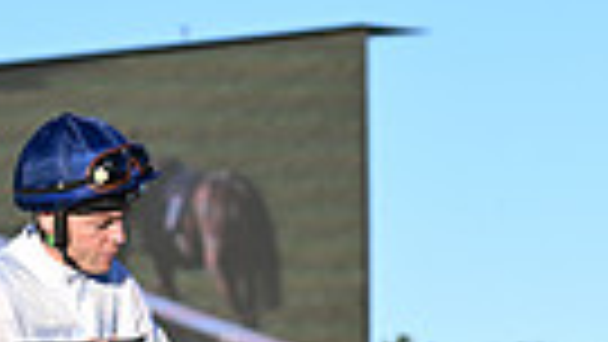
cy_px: 709
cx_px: 117
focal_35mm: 359
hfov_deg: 6.0
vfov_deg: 3.4
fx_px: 5789
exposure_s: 1/3200
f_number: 4
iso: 400
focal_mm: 80
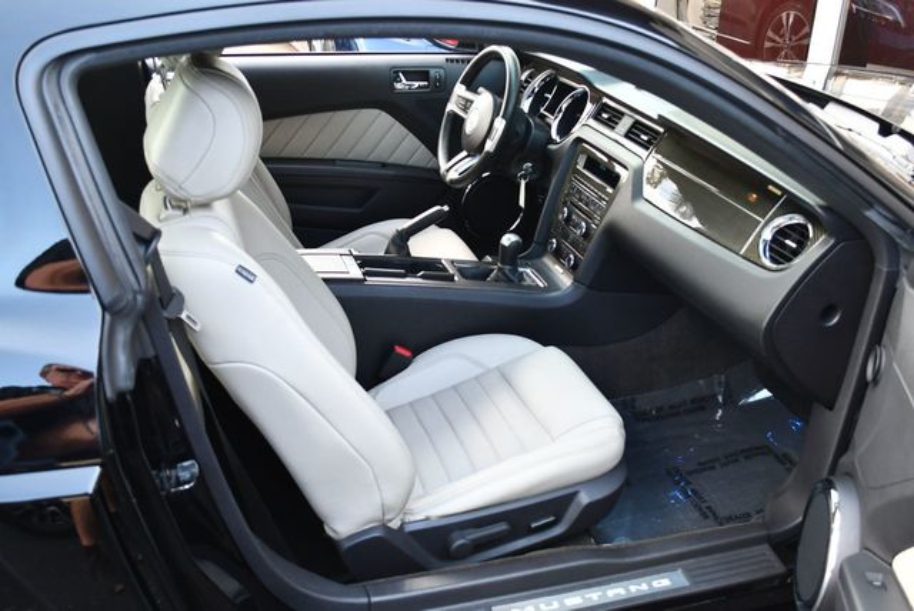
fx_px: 915
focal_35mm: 36
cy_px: 306
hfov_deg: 53.1
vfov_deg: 36.9
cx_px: 457
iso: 720
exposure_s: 1/250
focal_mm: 18
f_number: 3.5
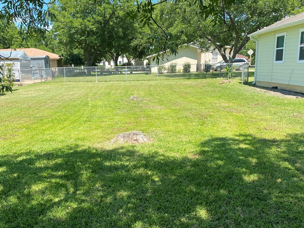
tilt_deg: -13.9
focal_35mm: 34
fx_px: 299
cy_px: 142
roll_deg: +2.4
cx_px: 135
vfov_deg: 41.5
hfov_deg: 53.9
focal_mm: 4.25
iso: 32
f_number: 1.8
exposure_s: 1/1218
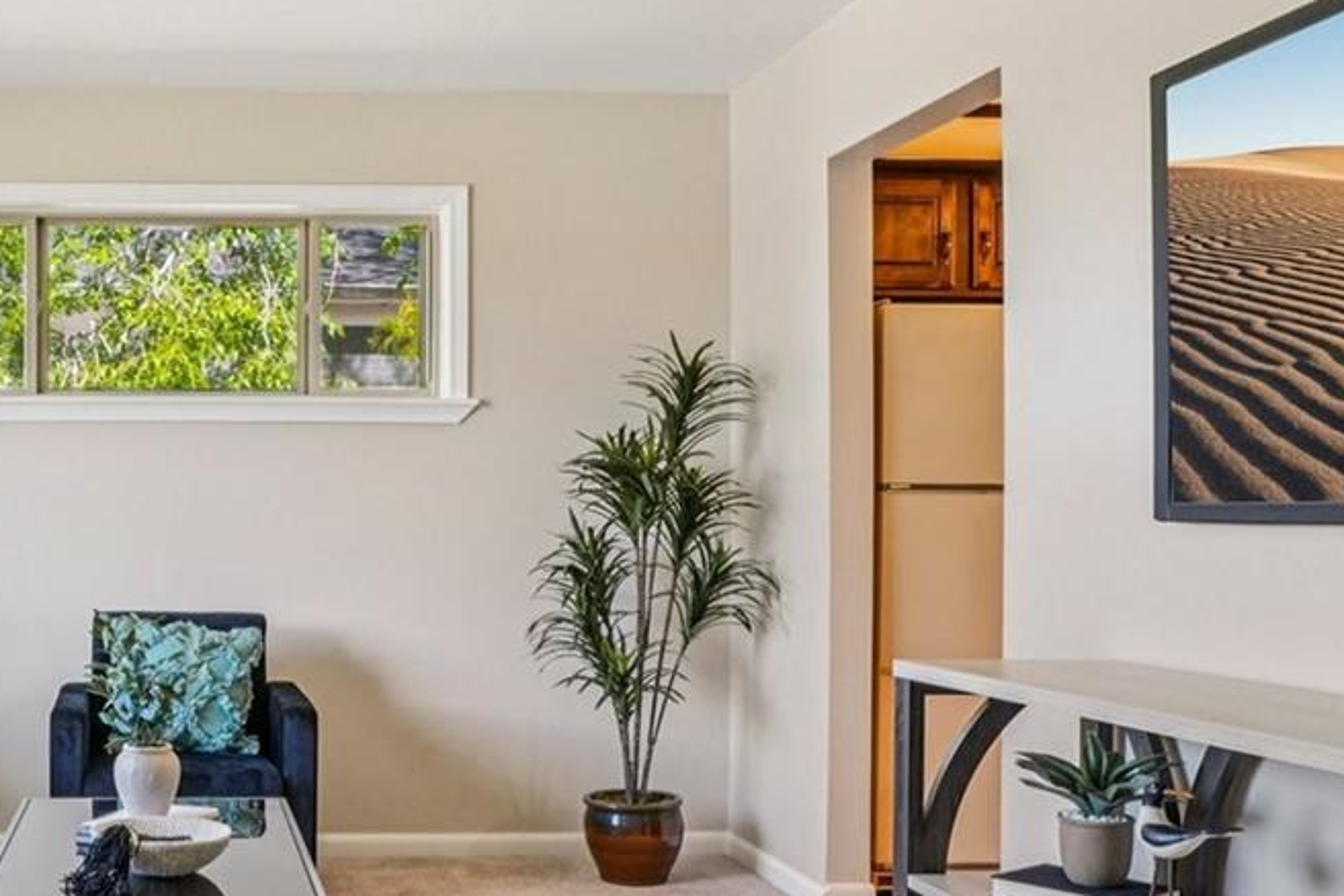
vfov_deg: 33.2
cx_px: 182
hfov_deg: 44.7
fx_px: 1501
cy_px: 504
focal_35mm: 40
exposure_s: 1/30
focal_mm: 11
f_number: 8
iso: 250
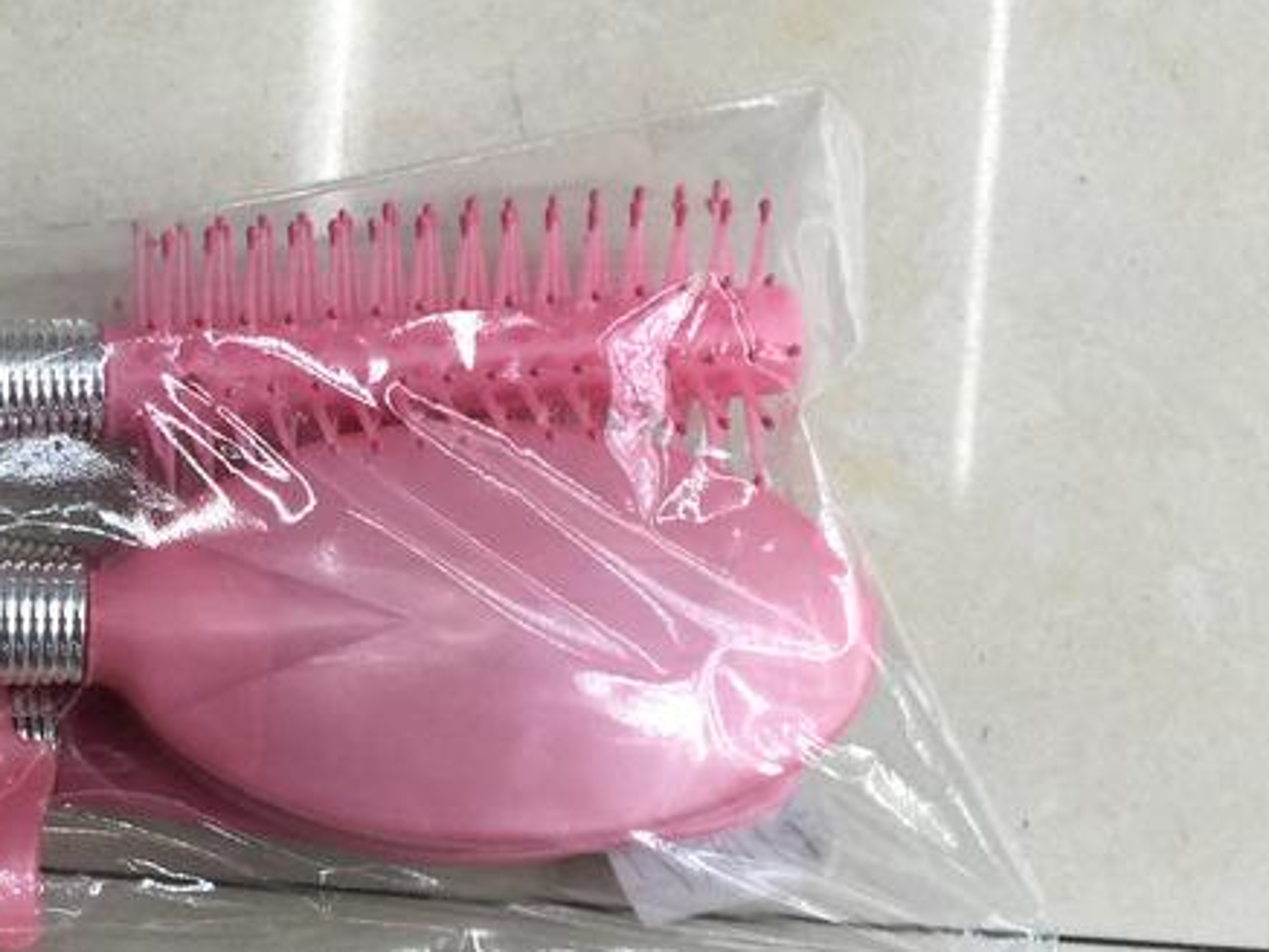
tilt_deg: -88.5
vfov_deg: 21.3
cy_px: 784
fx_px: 2494
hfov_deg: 26.3
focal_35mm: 68
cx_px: -128
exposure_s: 1/30
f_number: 2.2
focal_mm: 4.15
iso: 32
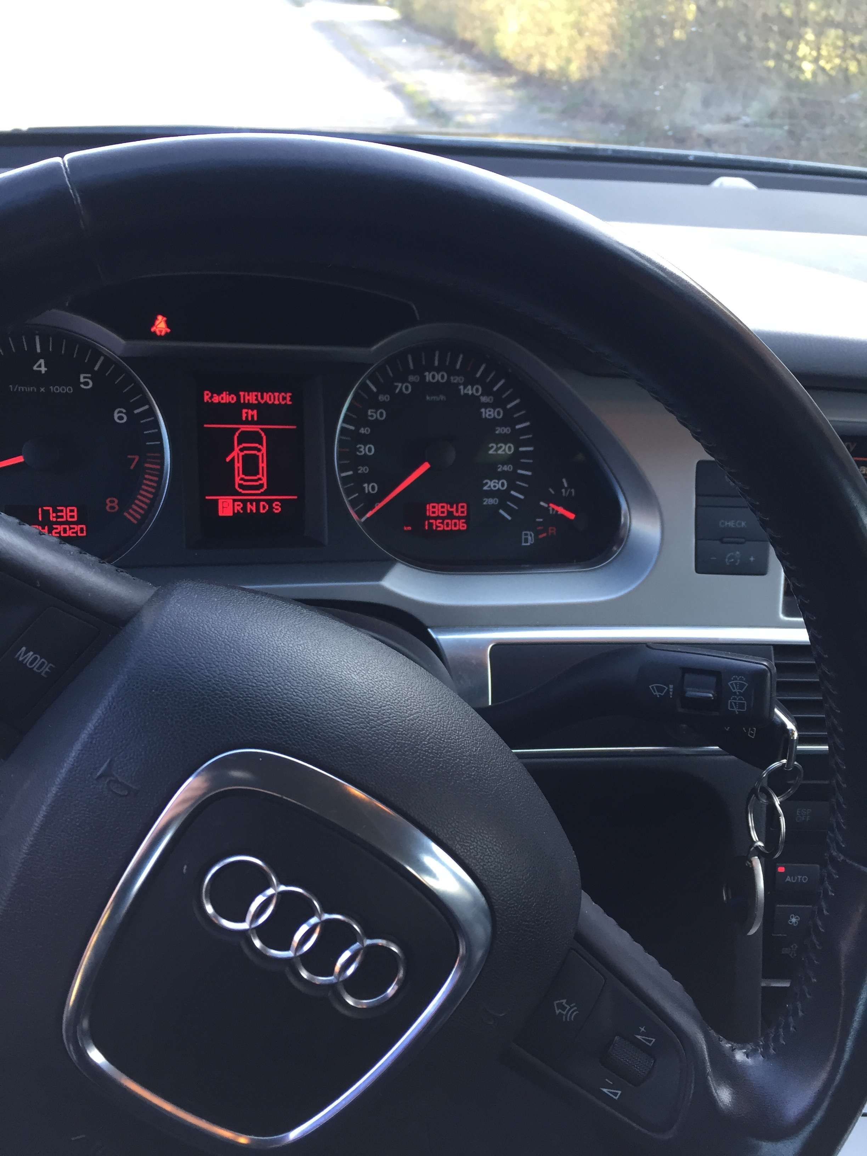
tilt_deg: -31.4
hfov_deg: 48.2
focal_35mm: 29
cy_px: 578
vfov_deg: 61.7
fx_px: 968
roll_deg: -4.0
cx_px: 434
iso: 32
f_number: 2.2
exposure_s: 1/33
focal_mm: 4.15
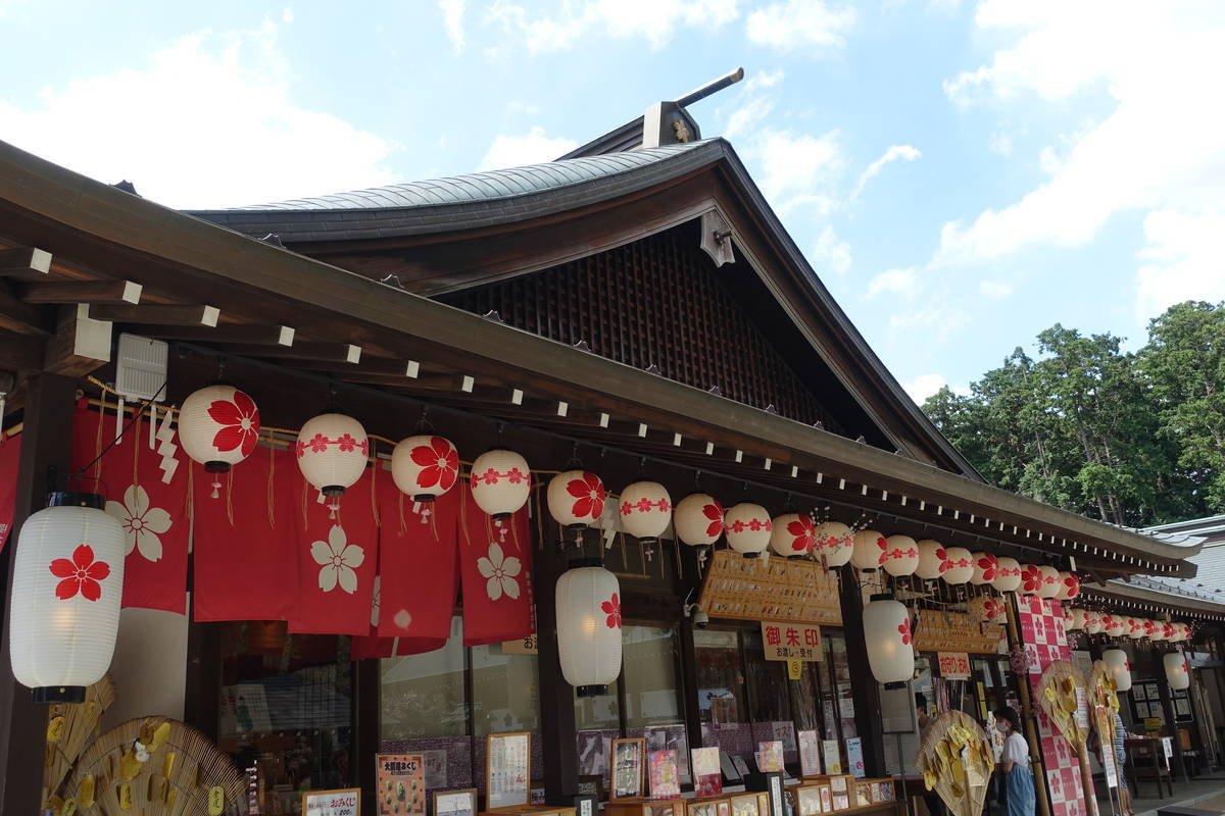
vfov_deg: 41.1
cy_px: 408
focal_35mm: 32
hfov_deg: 58.7
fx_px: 1089
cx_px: 612
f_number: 4
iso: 125
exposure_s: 1/400
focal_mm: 11.81
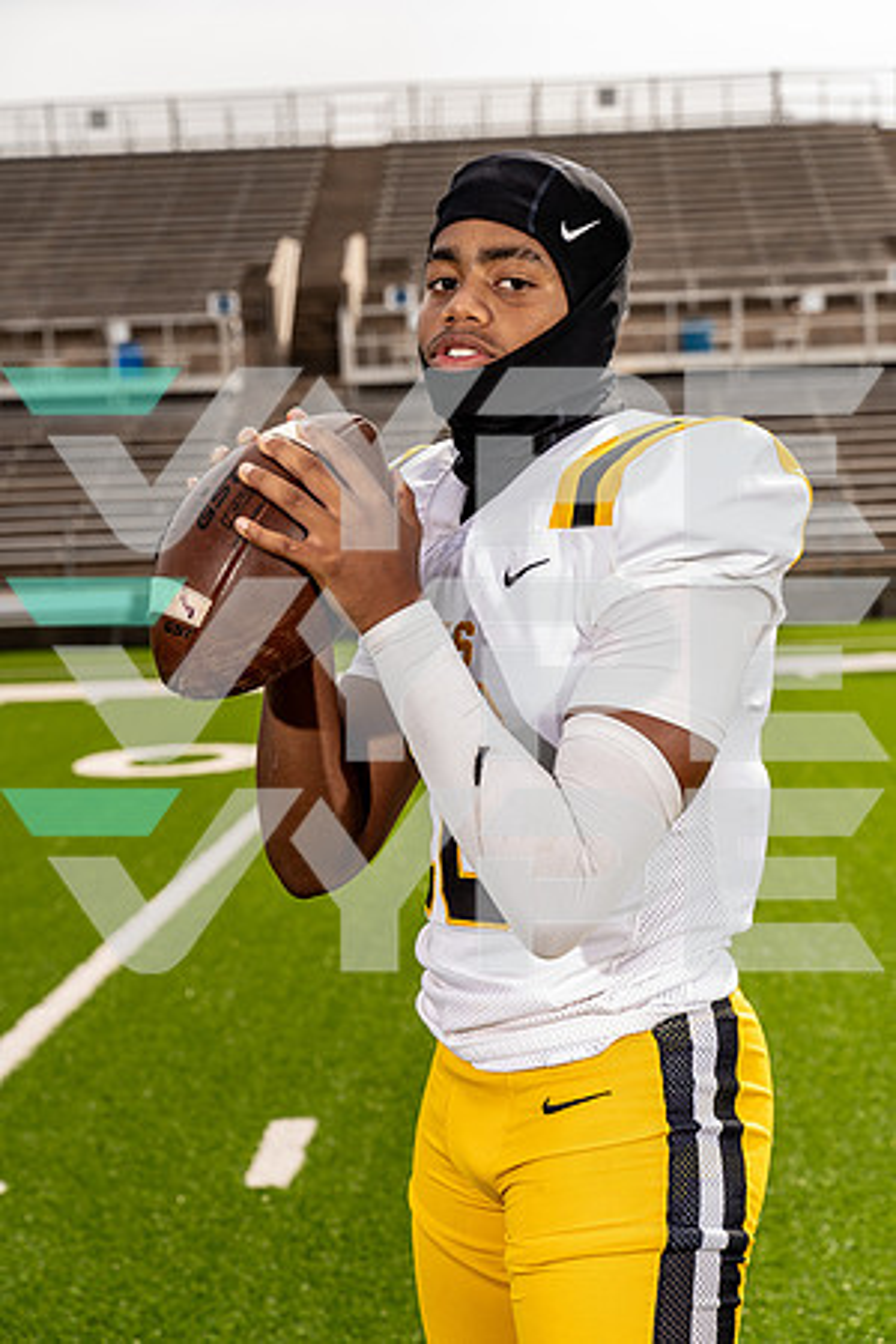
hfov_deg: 19.5
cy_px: 672
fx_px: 2613
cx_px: 448
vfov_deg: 28.8
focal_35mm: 70
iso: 100
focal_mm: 70
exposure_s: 1/250
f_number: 5.6
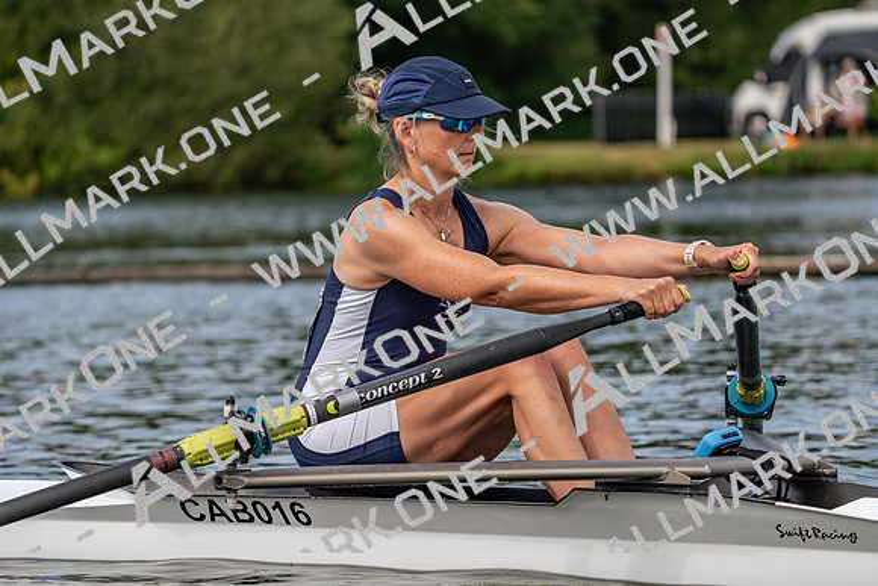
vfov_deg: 6.9
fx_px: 4879
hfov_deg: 10.3
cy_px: 293
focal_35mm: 200
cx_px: 439
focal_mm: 200
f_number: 5.6
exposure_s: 1/1600
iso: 320
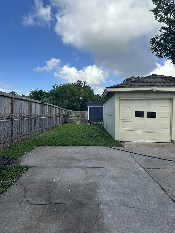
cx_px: 88
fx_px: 162
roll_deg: -2.0
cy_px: 116
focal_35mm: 24
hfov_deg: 56.8
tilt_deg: -0.8
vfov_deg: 71.6
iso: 80
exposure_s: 1/3717
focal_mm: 6.86
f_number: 1.78
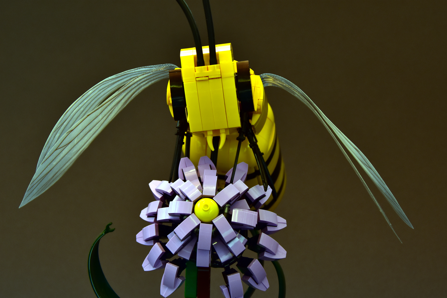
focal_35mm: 102
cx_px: 224
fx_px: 1266
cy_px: 149
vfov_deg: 13.4
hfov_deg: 20.0
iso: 500
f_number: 6.3
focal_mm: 68
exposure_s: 1.3
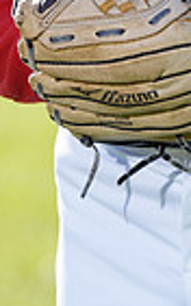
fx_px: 7003
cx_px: 183
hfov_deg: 1.6
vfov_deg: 2.5
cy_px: -252
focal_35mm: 840
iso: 100
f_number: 5
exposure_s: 1/250
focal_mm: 200
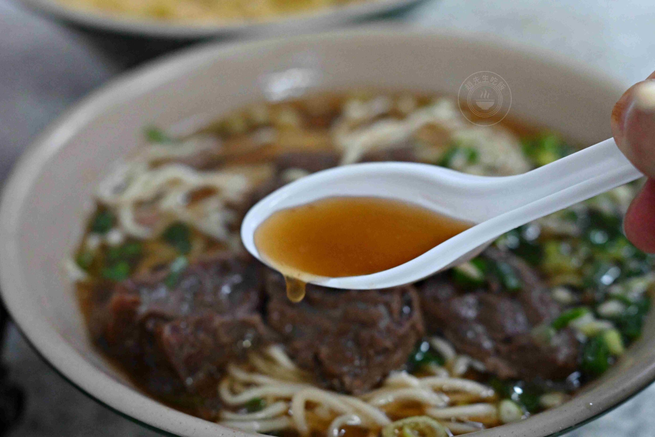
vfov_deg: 18.2
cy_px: 218
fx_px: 1365
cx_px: 328
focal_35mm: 75
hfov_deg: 27.0
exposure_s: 1/200
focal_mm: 50
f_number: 3.2
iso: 4500
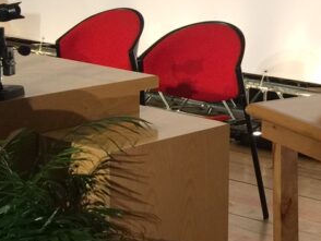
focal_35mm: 101
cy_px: -48
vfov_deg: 14.2
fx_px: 937
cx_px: 555
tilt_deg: -2.4
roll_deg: -2.2
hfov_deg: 16.6
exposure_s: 1/33
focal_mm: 4.15
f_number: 2.2
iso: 32
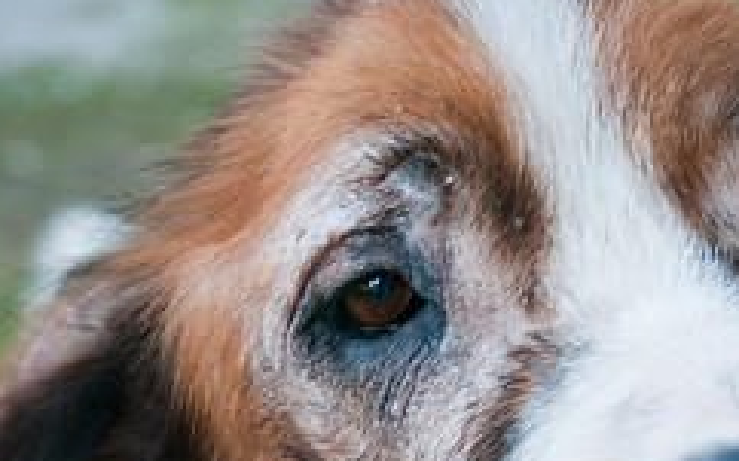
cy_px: 412
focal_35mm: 128
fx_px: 2576
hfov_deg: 16.3
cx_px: 426
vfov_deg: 10.2
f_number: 4.5
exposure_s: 1/80
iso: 200
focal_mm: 45
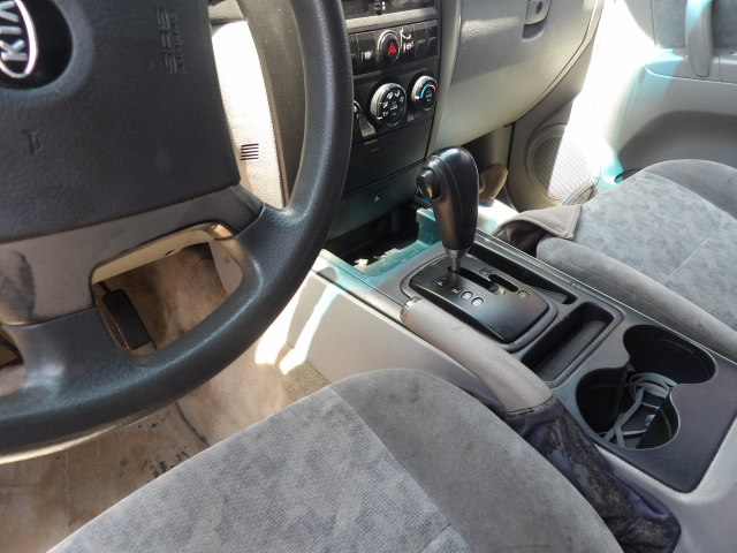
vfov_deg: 56.8
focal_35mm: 24
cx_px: 368
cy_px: 276
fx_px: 511
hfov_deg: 71.6
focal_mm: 4.3
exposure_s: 1/42
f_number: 3.2
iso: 100
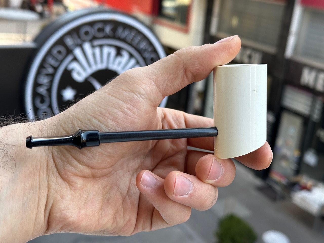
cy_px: 122
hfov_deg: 39.7
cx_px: 162
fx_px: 449
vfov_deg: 30.3
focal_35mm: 48
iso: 64
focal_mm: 6.86
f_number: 1.78
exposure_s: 1/254
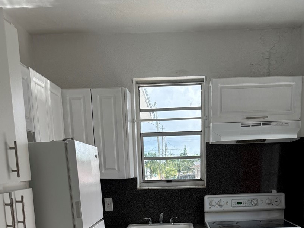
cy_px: 261
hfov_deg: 40.3
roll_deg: +0.5
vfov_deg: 27.7
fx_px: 413
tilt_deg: -11.2
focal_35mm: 47
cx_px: 173
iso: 80
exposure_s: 1/1770
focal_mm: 6.76
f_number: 1.78
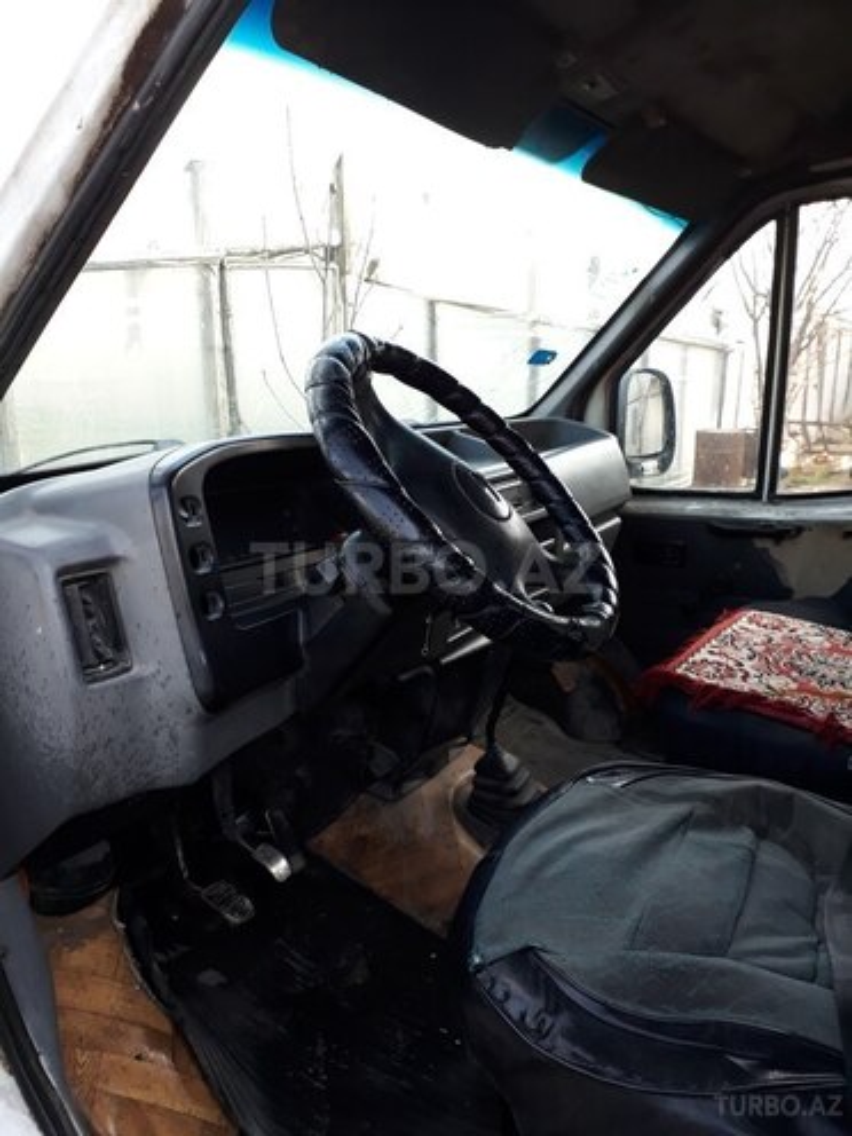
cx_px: 426
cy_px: 568
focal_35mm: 27
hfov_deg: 51.4
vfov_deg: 65.3
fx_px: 886
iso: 40
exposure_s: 1/100
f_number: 1.9
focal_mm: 3.6
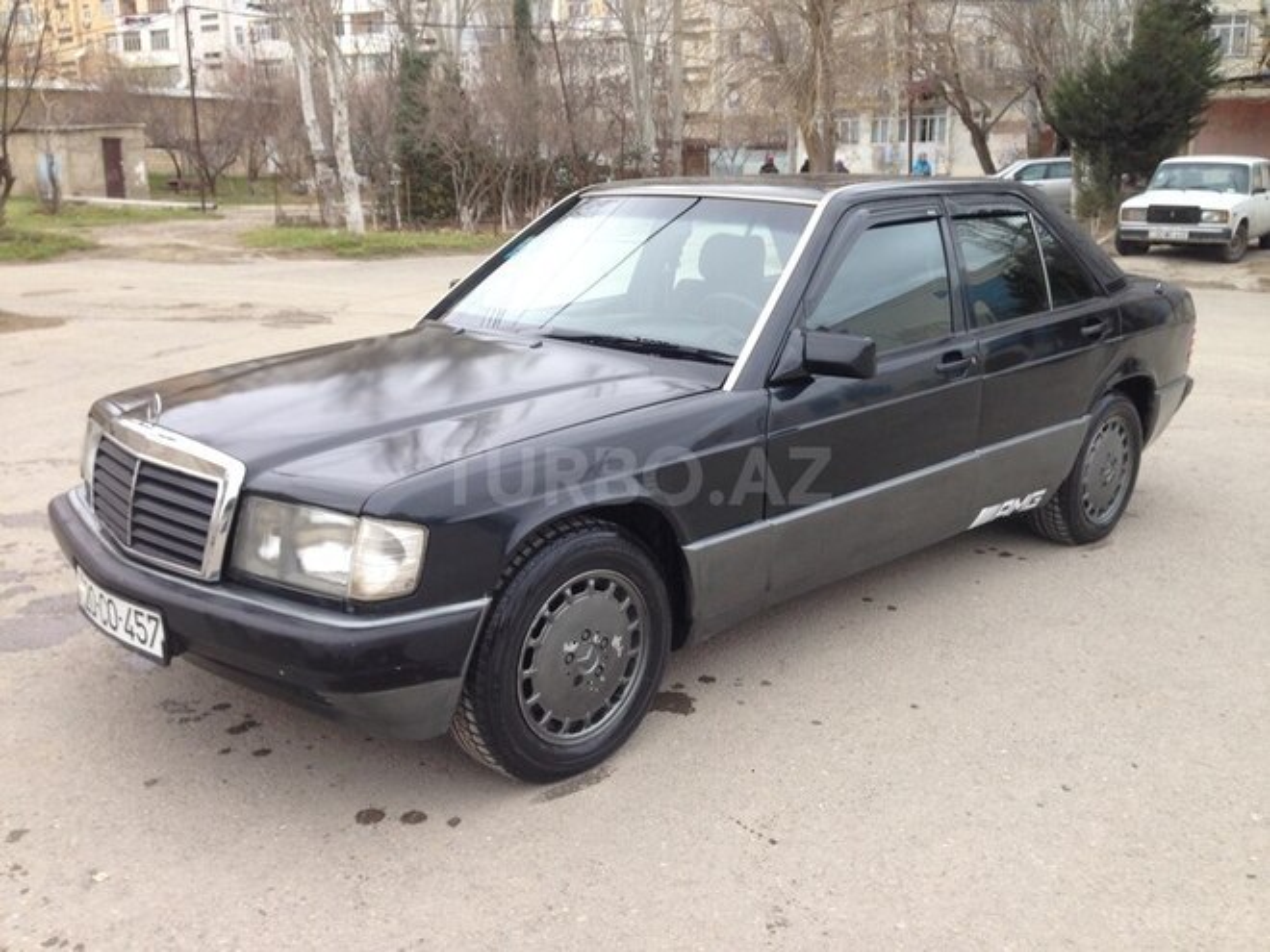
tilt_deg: -12.8
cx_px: 635
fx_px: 1211
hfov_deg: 55.4
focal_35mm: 33
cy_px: 476
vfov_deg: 42.9
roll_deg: +0.2
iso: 50
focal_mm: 4.12
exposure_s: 1/153
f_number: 2.4
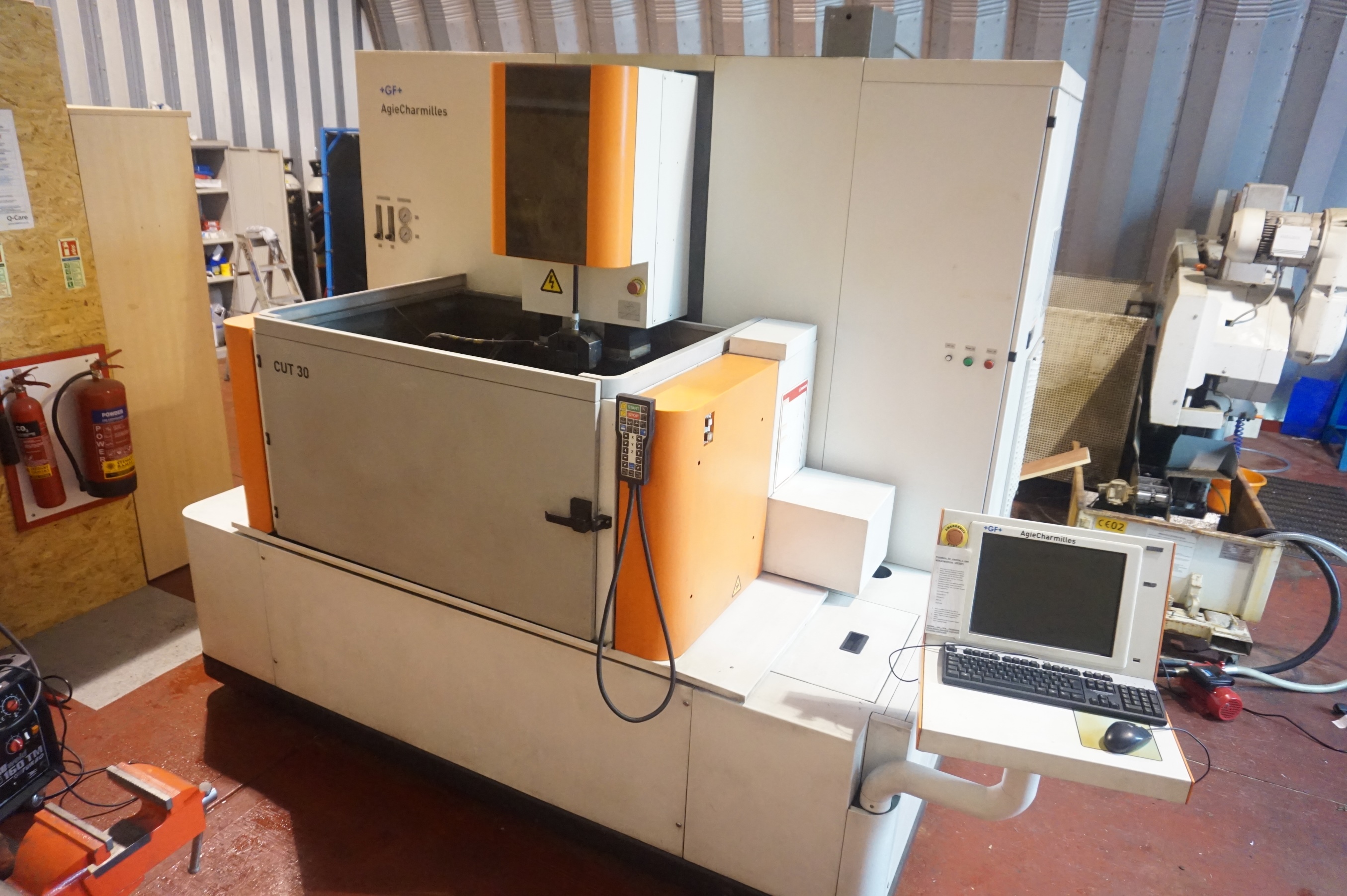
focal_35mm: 24
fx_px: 897
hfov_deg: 73.8
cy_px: 448
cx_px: 674
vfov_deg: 53.1
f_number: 3.5
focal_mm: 16
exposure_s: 1/125
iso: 3200
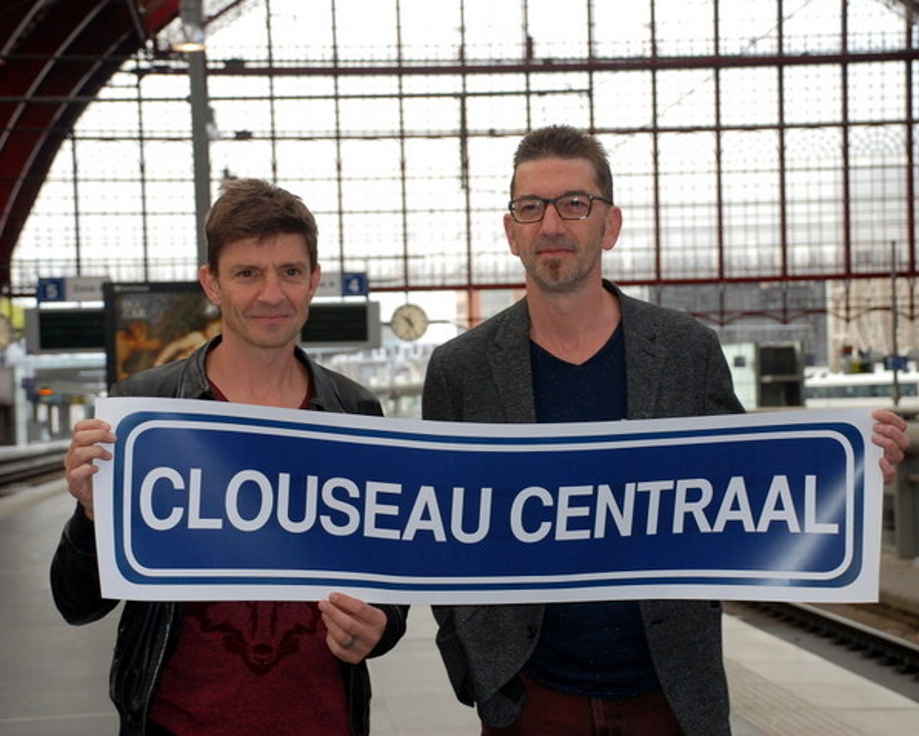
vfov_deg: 18.1
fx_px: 2313
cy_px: 366
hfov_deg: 22.5
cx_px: 493
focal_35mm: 85
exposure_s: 1/125
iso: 320
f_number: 5
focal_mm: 50
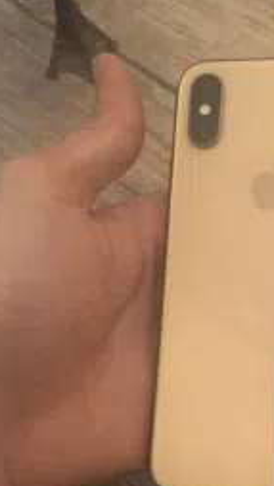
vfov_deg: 42.4
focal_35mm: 48
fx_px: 620
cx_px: 245
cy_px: 316
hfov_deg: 24.3
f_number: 1.8
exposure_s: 1/10
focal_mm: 3.99
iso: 100
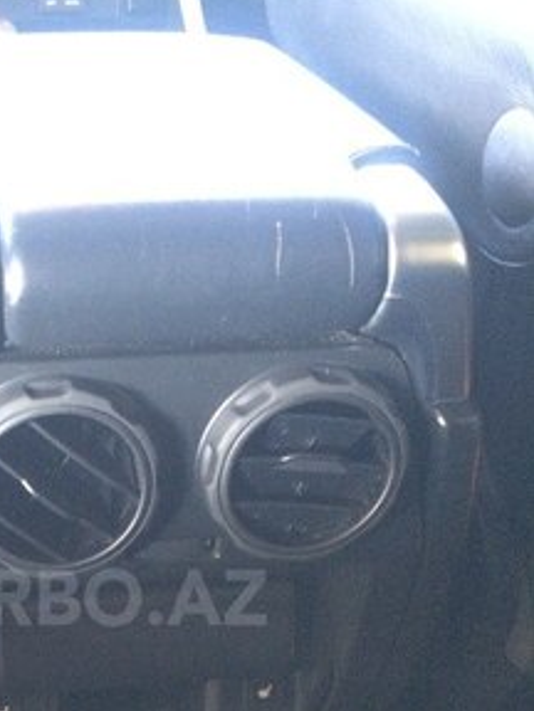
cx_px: 77
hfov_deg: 28.2
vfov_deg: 36.5
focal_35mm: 50
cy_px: 597
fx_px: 1028
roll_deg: -1.9
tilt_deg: -38.1
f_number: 2.2
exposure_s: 1/17
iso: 400
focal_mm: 4.15
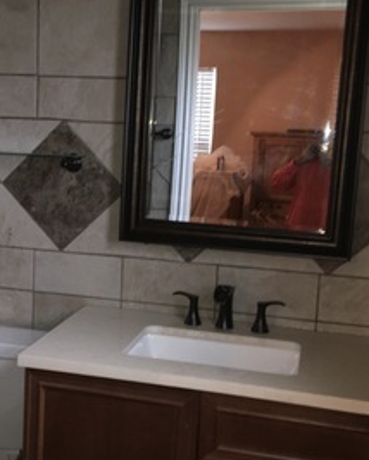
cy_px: 231
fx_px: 723
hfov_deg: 28.5
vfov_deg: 35.3
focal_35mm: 53
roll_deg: -1.7
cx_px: 123
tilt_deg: -8.8
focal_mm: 4.15
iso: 50
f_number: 2.2
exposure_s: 1/16
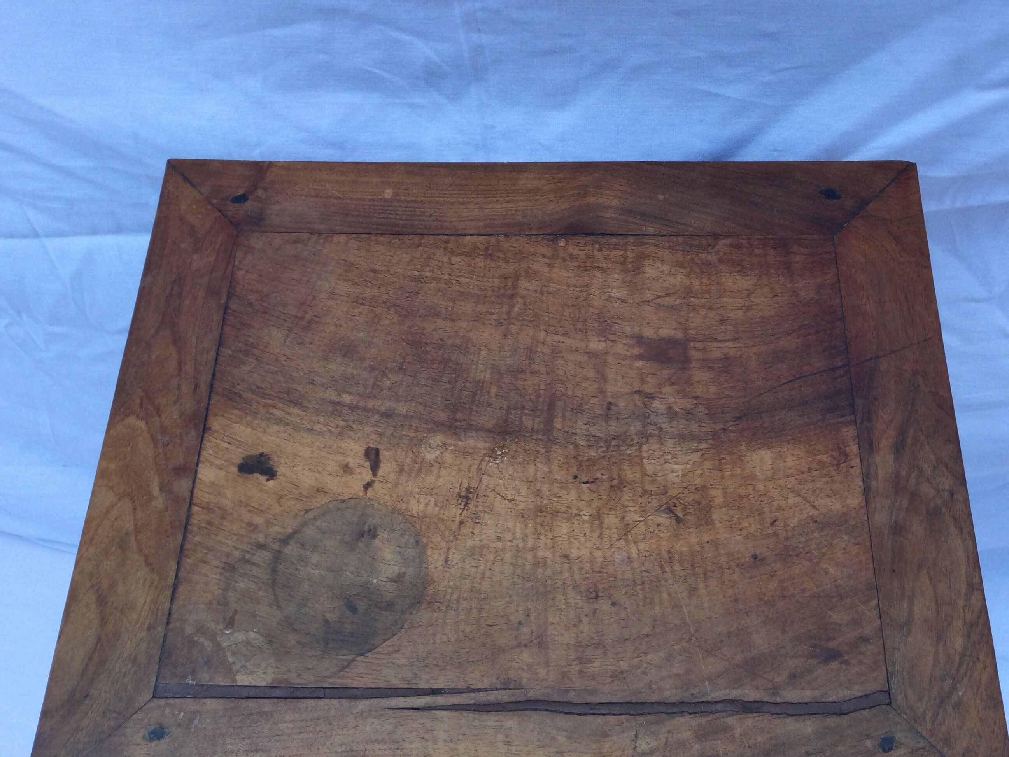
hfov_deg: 47.7
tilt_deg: -61.4
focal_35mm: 39
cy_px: 428
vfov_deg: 36.8
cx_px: 573
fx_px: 1137
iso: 25
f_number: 2.4
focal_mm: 3.3
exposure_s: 1/241
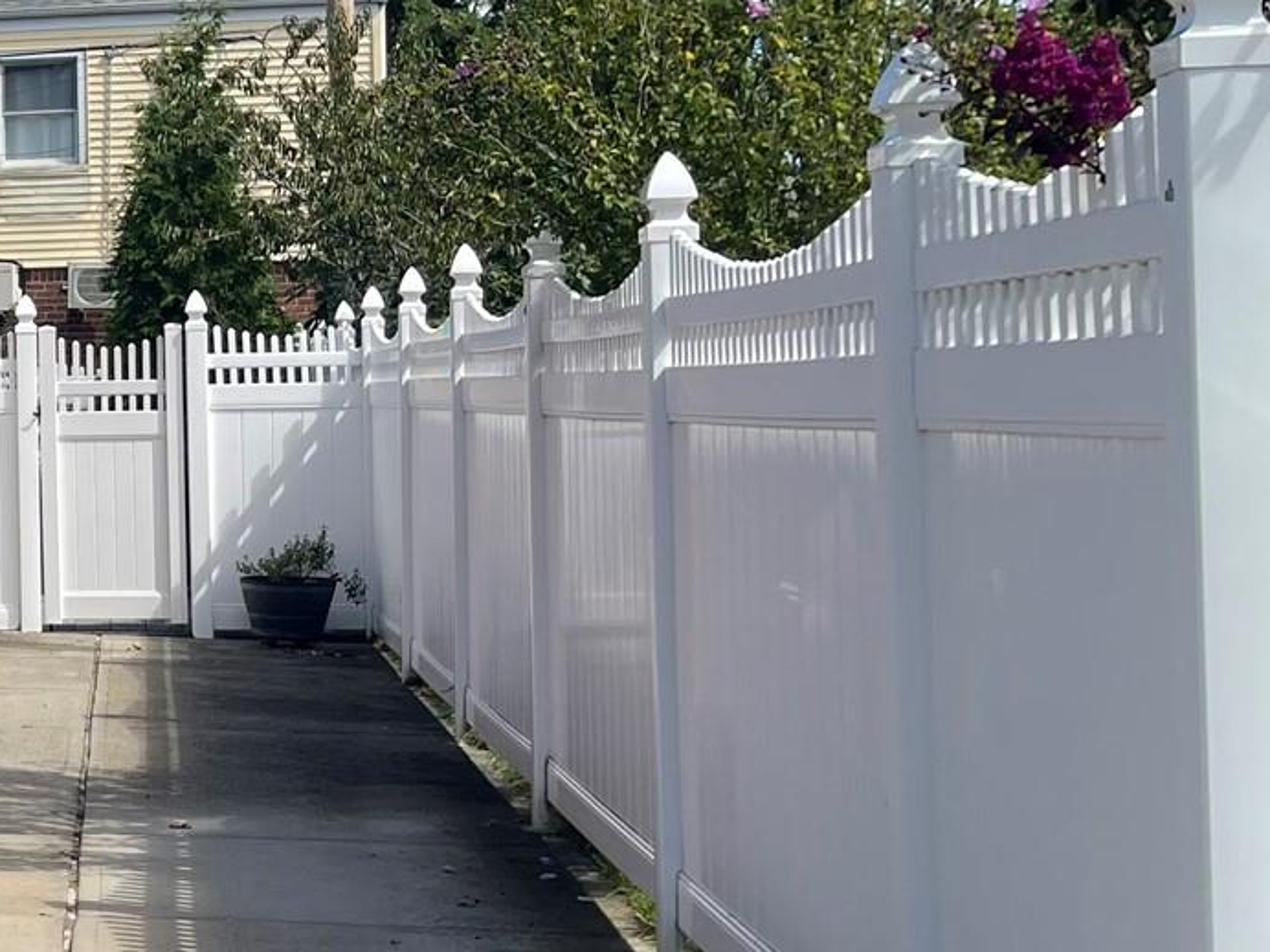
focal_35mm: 74
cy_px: 396
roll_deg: +1.1
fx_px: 2715
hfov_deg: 22.9
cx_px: -450
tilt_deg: +0.2
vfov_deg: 19.9
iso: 32
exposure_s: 1/3086
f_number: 1.6
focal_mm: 5.1
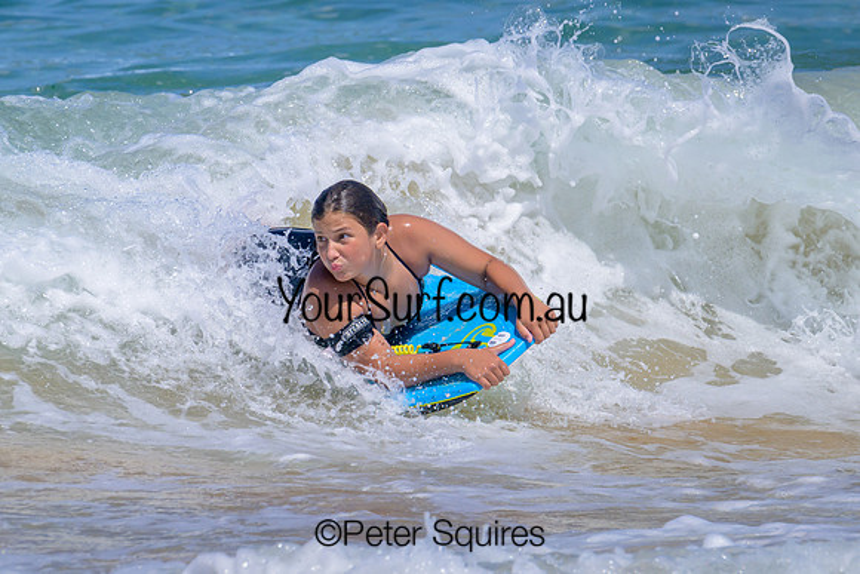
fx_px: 16898
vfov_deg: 1.9
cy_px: 234
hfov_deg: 2.9
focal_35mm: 707
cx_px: 415
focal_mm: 520
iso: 500
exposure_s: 1/2000
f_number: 11
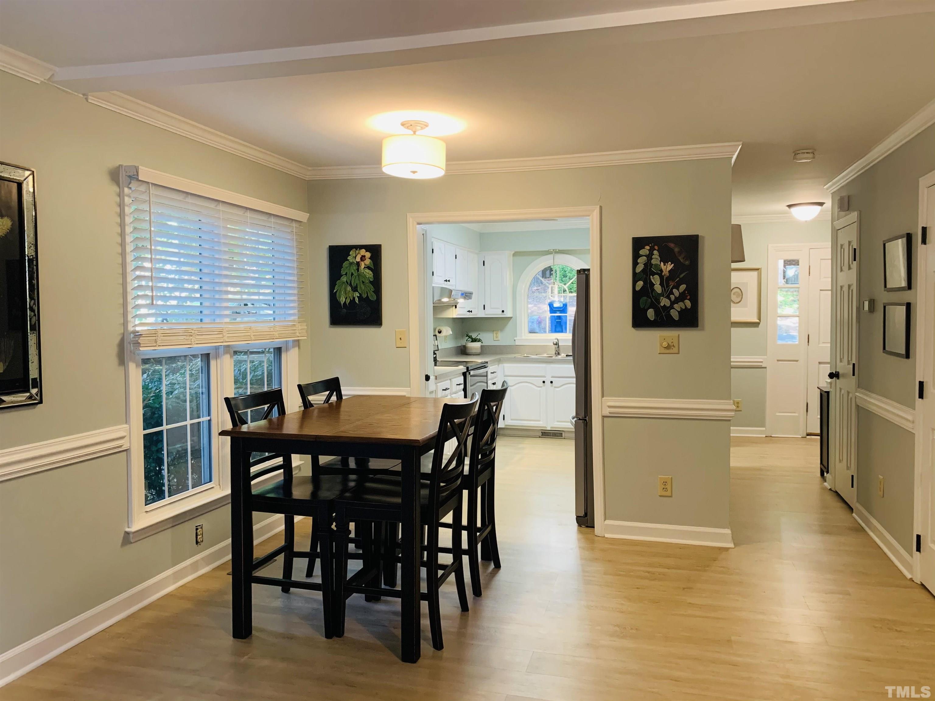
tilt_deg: -2.8
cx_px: 468
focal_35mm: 26
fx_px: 702
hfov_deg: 67.3
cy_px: 350
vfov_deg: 53.1
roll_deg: -0.1
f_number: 1.8
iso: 200
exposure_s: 1/60
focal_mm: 4.25
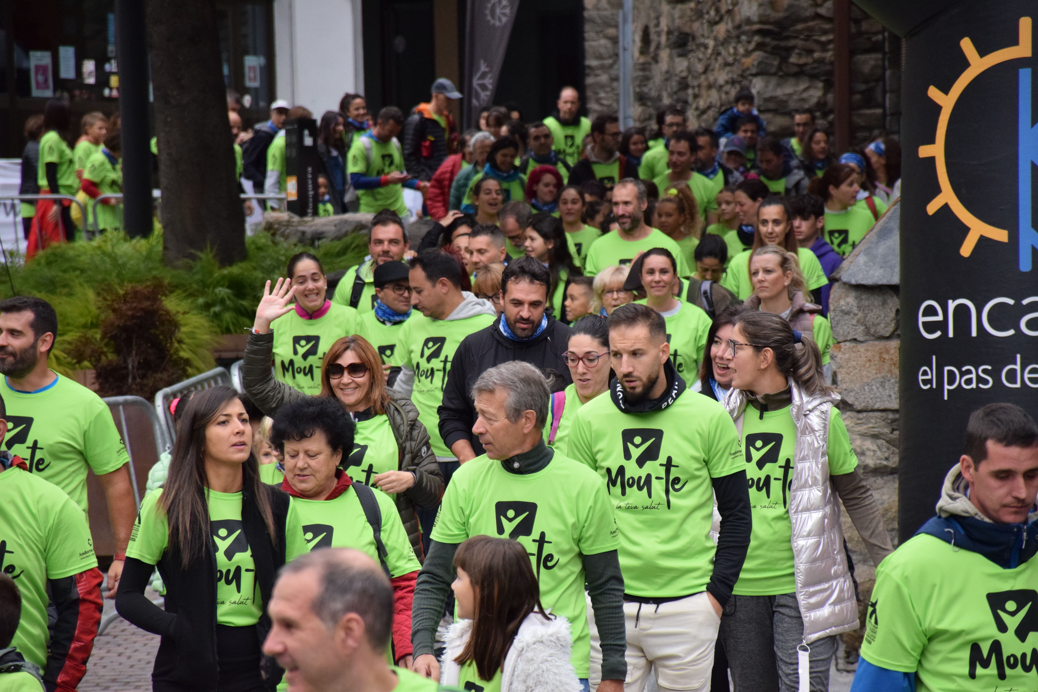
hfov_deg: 9.8
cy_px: 346
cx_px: 519
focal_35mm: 210
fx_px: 6055
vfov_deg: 6.5
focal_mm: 140
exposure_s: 1/1250
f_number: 6.3
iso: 1600
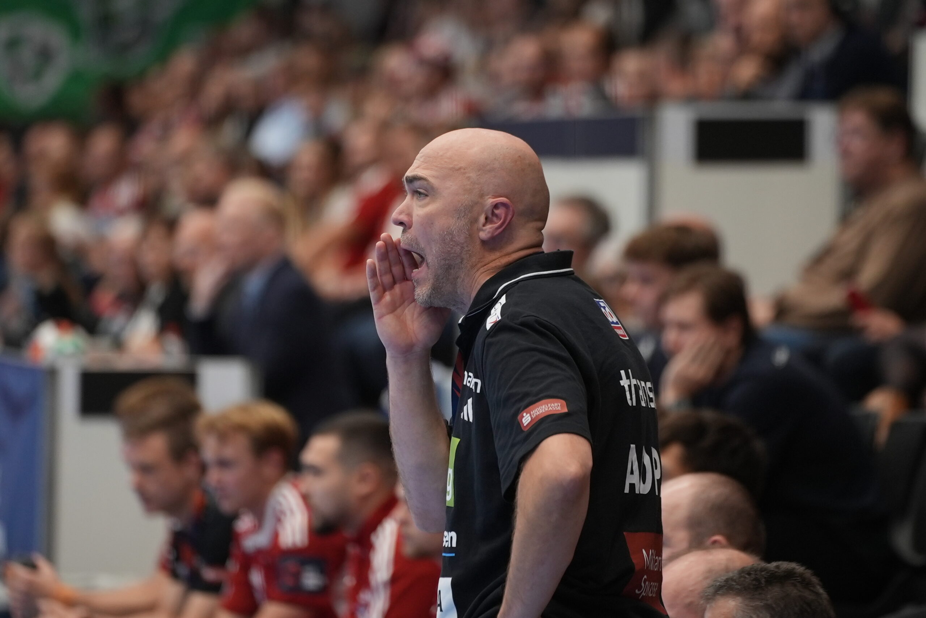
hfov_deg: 7.6
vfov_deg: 5.1
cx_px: 463
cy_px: 309
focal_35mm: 270
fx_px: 6947
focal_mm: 180
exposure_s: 1/800
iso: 1600
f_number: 2.8
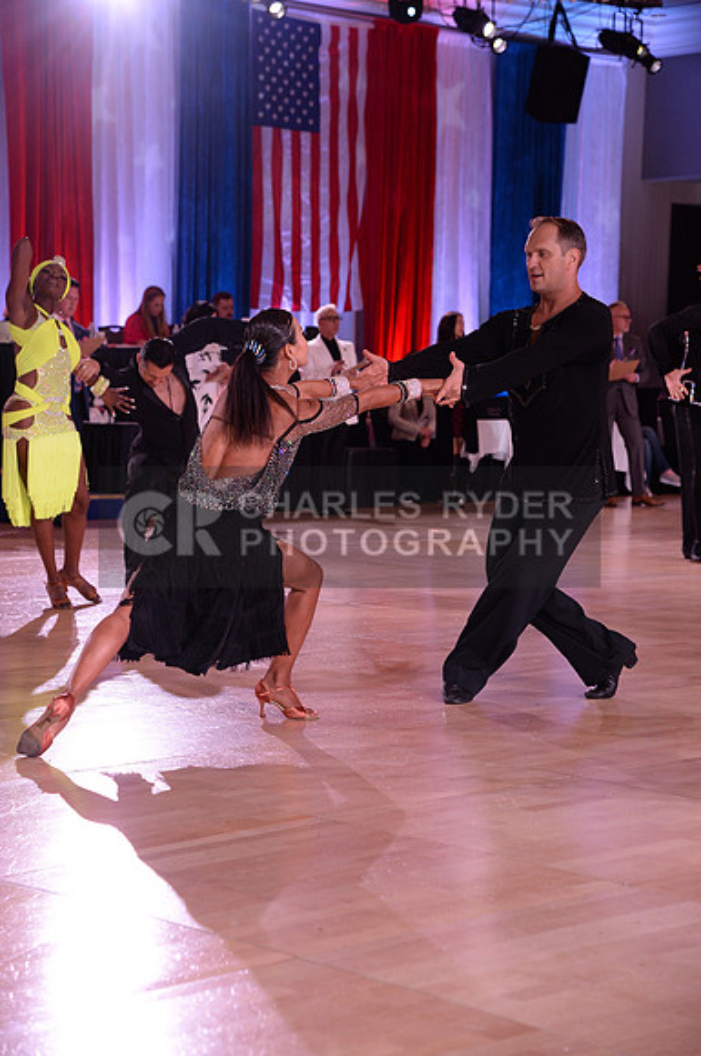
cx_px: 350
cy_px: 528
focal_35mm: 85
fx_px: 2490
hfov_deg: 16.0
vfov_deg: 23.9
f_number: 5
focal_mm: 85
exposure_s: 1/250
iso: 2000
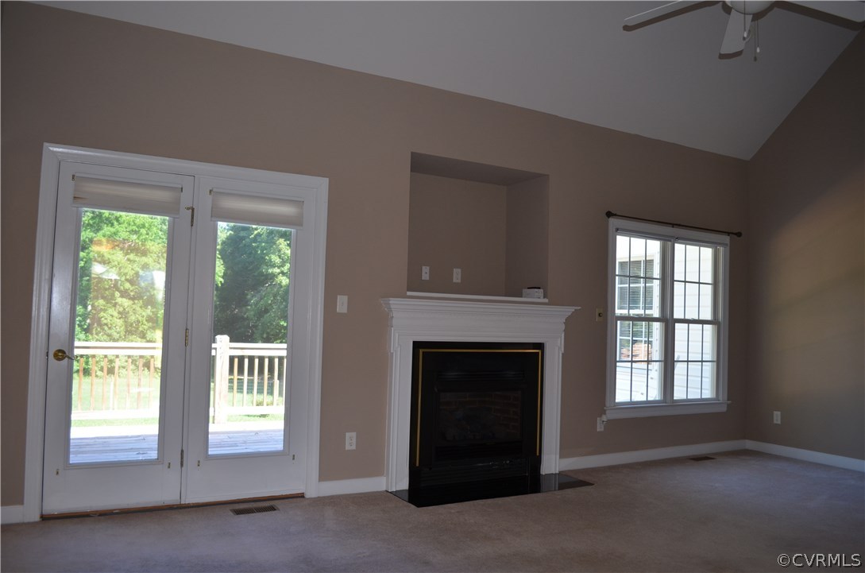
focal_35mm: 27
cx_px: 432
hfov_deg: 67.5
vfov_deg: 47.7
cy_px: 286
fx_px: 647
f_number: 3.5
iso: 280
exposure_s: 1/125
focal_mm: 18
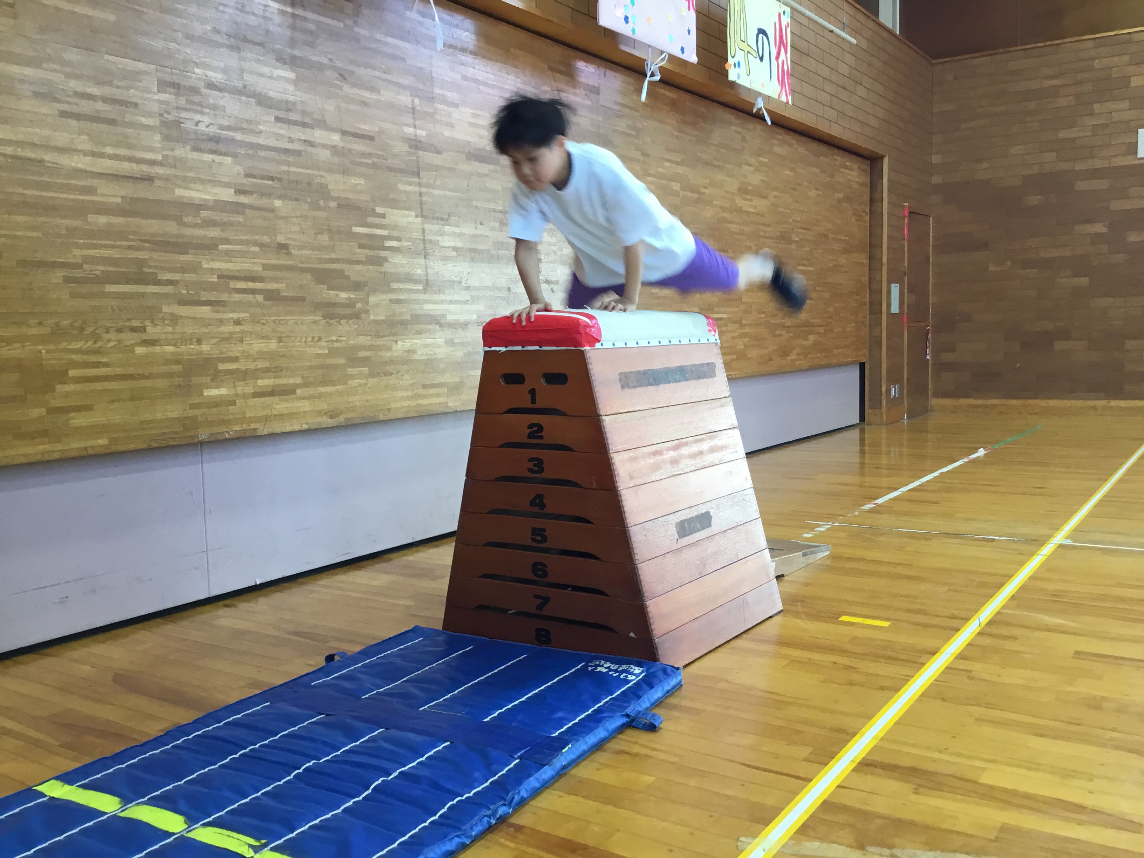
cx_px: 572
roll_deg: +1.7
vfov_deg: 45.4
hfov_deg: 58.4
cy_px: 429
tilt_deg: -5.7
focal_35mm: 31
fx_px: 1024
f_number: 2.4
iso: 50
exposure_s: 1/30
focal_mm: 3.3
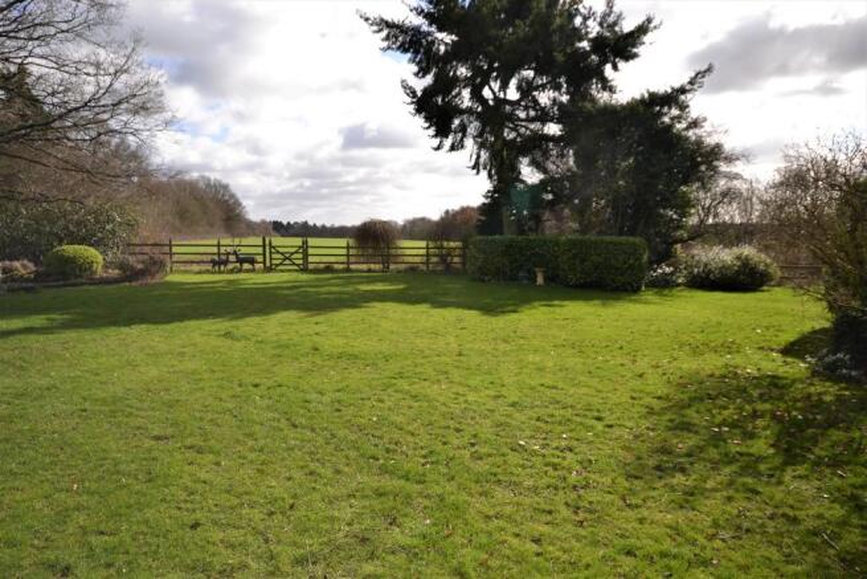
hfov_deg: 73.7
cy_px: 290
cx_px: 434
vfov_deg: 53.2
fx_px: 578
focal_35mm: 24
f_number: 9
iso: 100
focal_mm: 16
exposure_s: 1/200
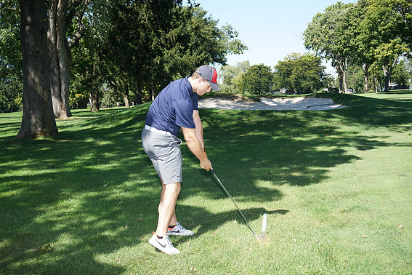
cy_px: 139
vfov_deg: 29.9
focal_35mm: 45
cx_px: 202
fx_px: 515
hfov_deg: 43.6
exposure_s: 1/200
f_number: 8
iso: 200
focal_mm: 44
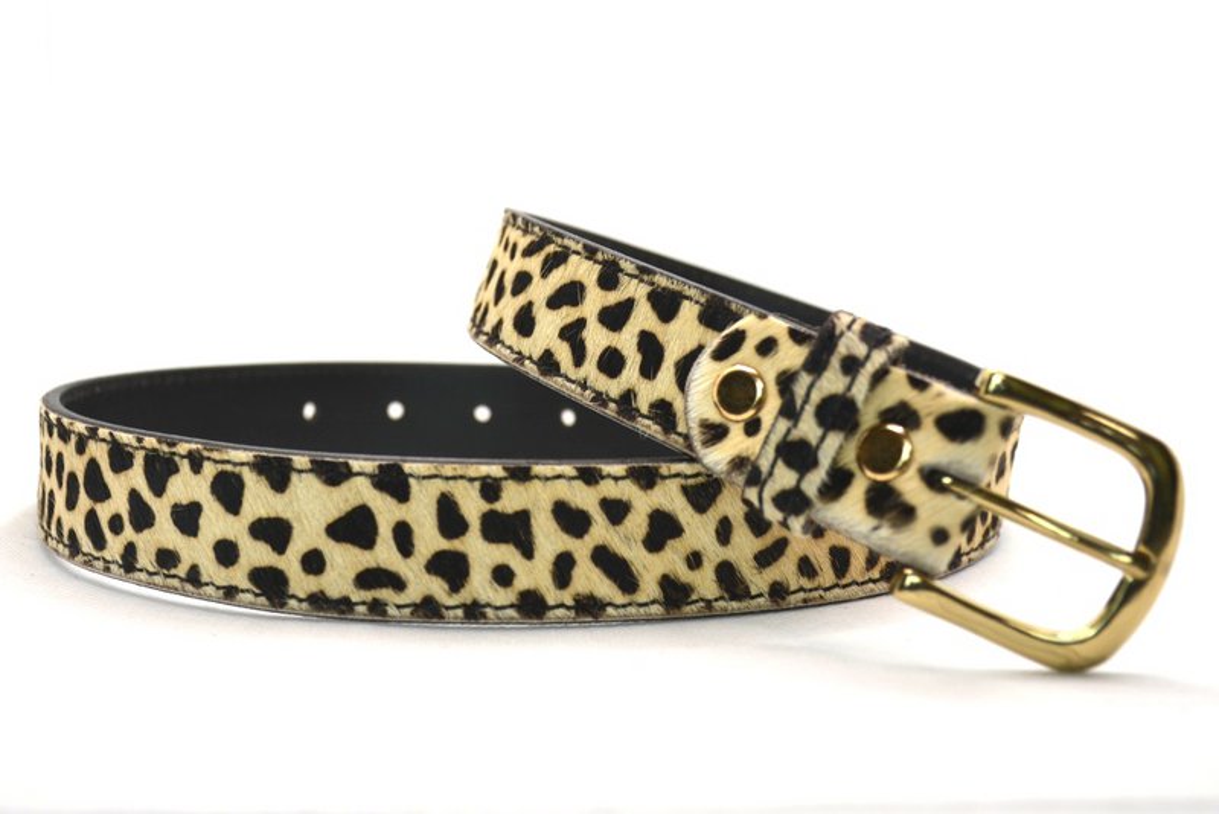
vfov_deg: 34.2
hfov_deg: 49.5
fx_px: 1321
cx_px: 610
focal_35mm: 39
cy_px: 407
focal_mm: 26
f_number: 4.5
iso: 100
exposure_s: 1/160
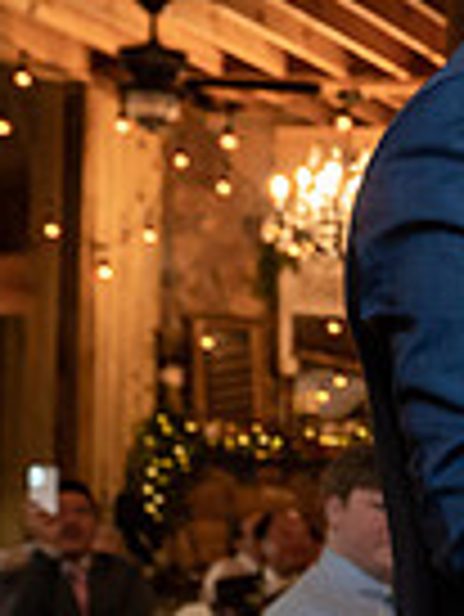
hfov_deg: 8.4
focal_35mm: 154
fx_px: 2748
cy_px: 483
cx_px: 1284
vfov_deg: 12.8
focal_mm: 36
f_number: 4
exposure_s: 1/100
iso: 2000
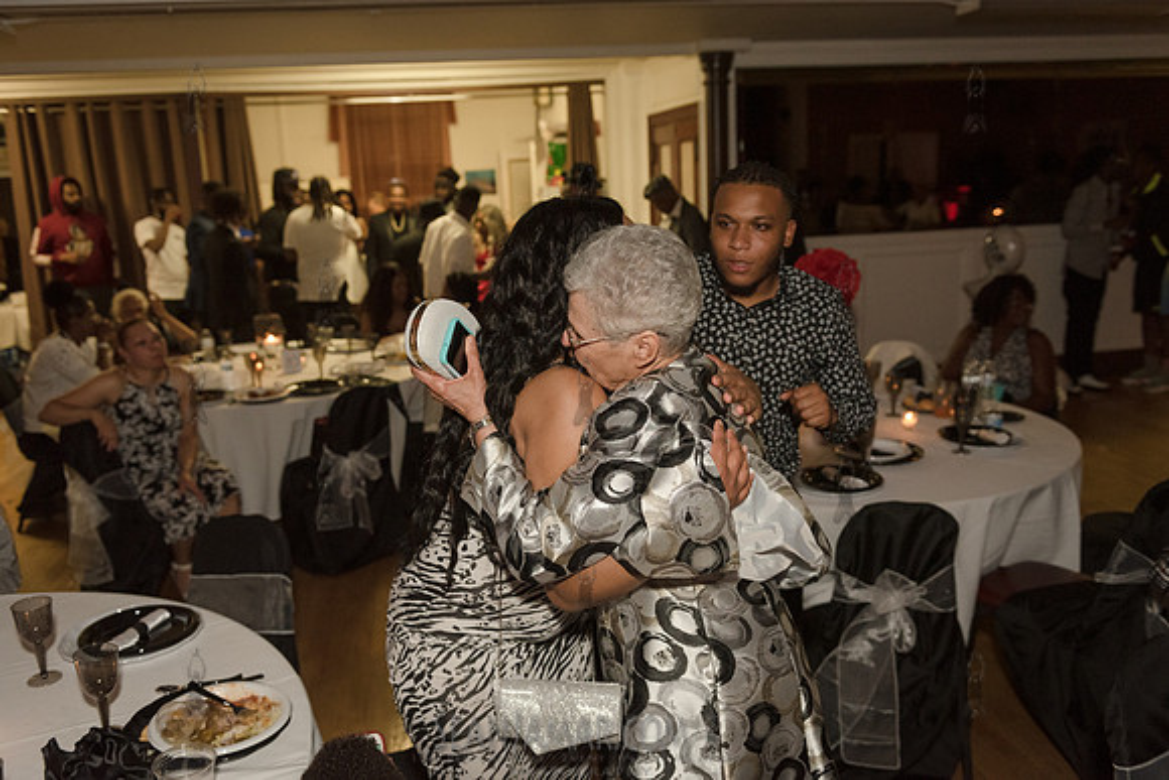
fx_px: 1007
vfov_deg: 42.3
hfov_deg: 60.3
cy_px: 390
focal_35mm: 31
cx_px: 584
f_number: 3.5
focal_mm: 31
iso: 2000
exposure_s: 1/250
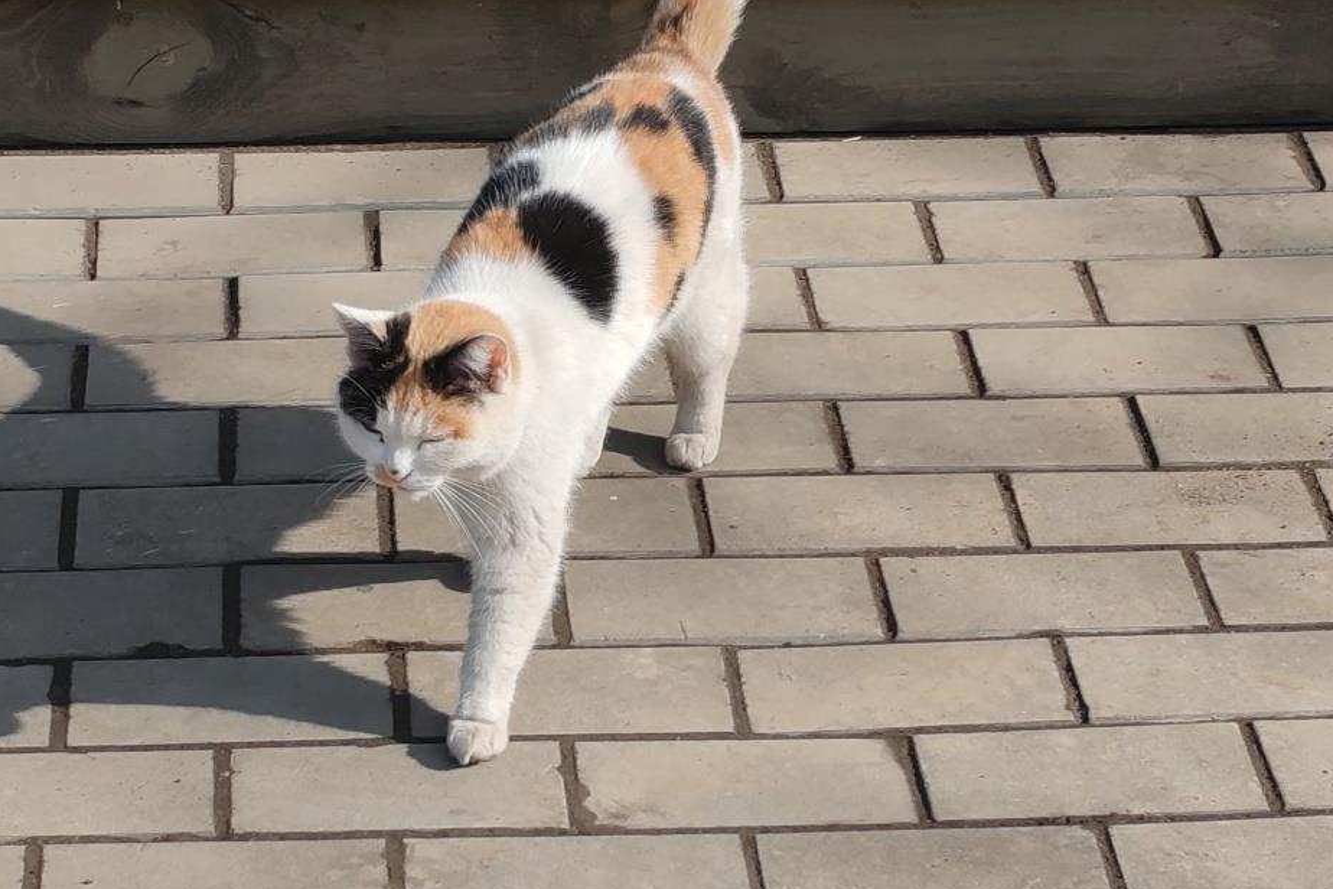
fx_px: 4480
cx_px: 643
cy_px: 550
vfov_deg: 11.3
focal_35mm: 121
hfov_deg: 16.9
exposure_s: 1/490
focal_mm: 6.12
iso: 50
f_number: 1.9
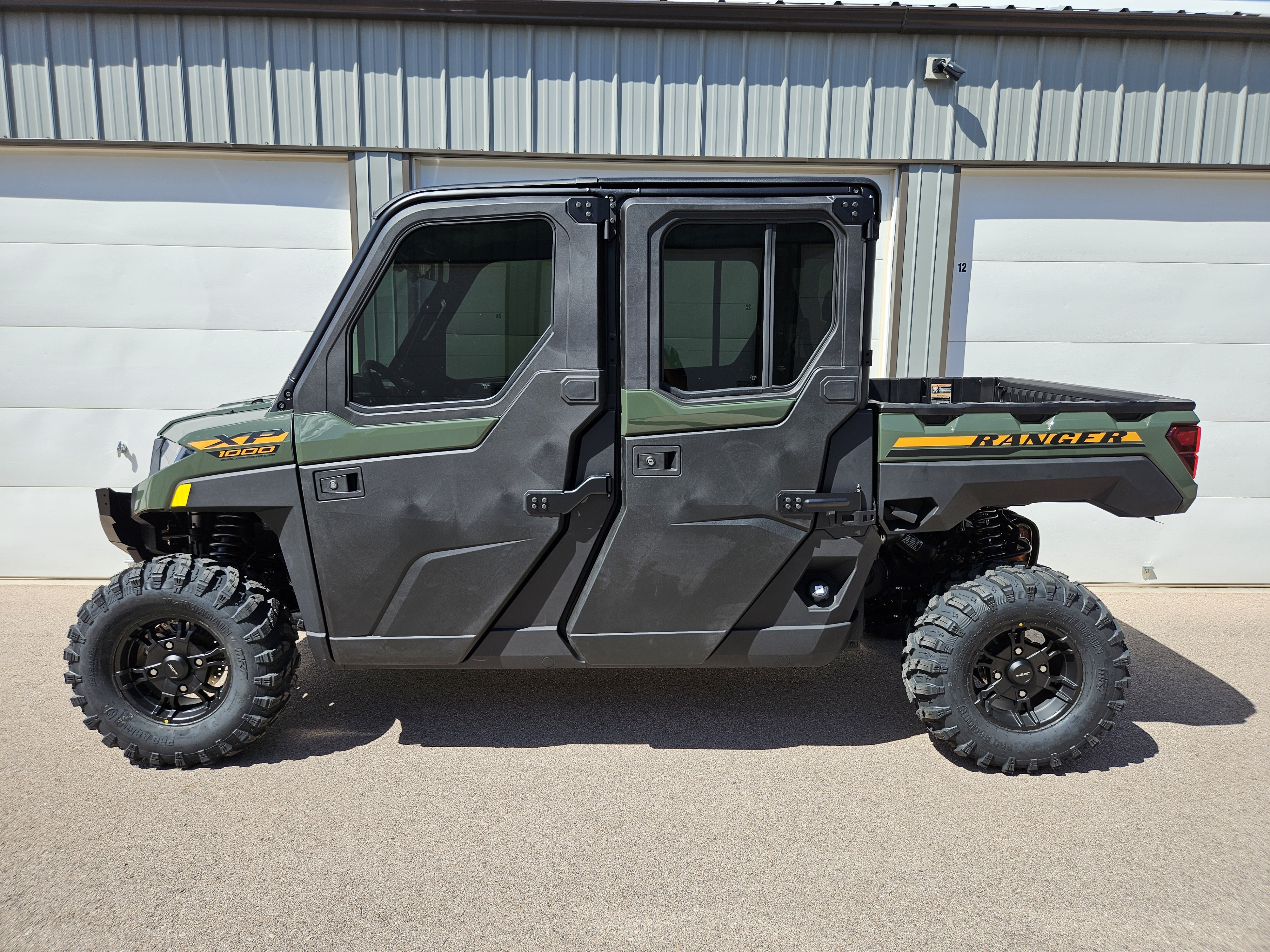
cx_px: 635
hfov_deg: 73.9
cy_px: 476
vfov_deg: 58.9
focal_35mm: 23
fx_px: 844
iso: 25
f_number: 1.8
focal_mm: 5.4
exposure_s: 1/1343
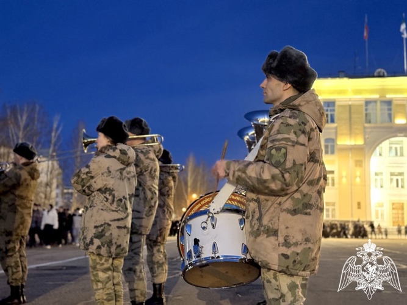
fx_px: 564
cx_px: 204
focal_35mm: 48
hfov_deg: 39.7
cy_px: 152
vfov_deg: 30.3
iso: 640
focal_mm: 6.76
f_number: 1.78
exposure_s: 1/25
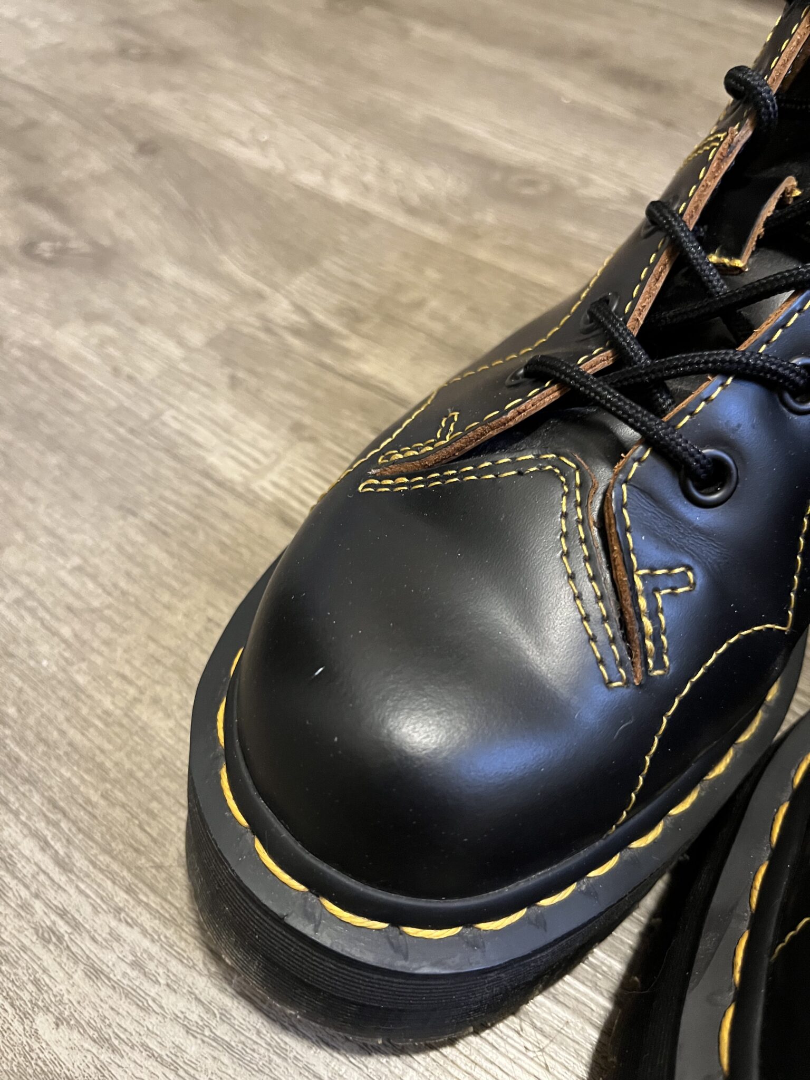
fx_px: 811
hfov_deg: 53.1
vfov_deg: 67.3
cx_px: 405
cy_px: 540
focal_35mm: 26
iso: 640
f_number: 1.6
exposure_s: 1/30
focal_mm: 5.1
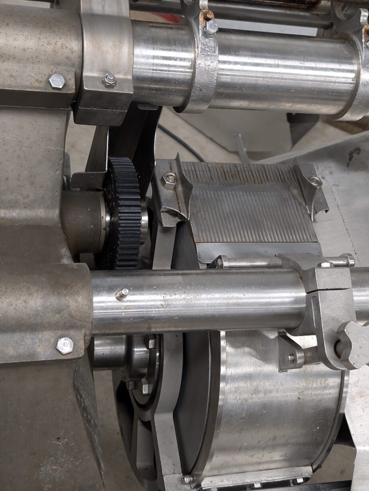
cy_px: 201
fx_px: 709
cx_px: 184
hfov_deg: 29.2
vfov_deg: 38.0
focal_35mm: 50
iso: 543
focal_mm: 6.9
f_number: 1.68
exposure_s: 1/100
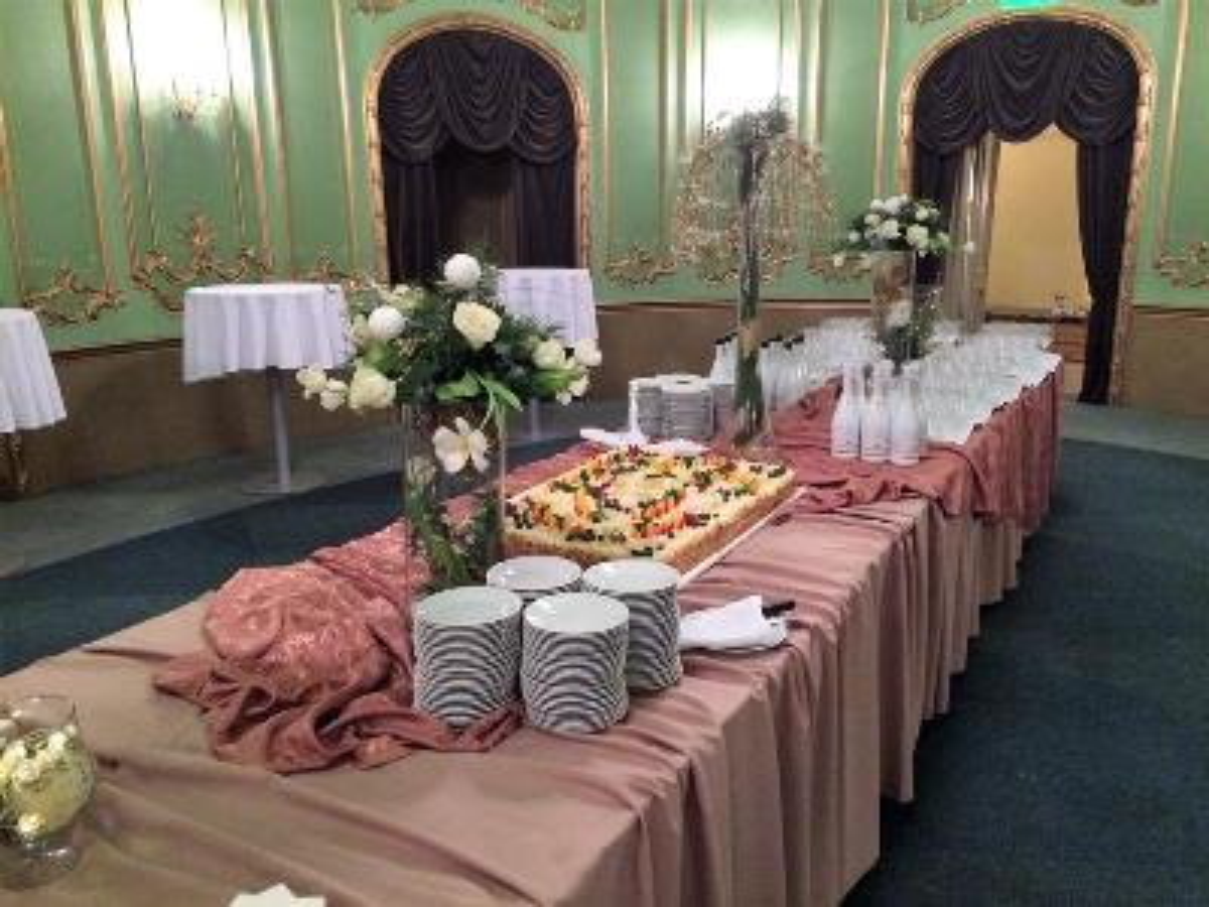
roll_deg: +1.0
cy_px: 454
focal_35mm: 29
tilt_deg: -13.9
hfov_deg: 61.7
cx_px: 604
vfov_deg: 48.2
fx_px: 1013
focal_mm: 4.15
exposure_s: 1/17
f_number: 2.2
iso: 320
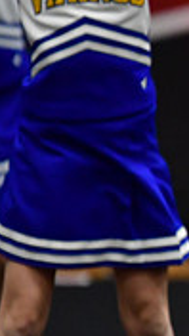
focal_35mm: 1037
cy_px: 150
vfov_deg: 2.1
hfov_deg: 1.2
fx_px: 9239
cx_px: 502
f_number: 2.8
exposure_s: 1/800
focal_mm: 200
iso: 4000
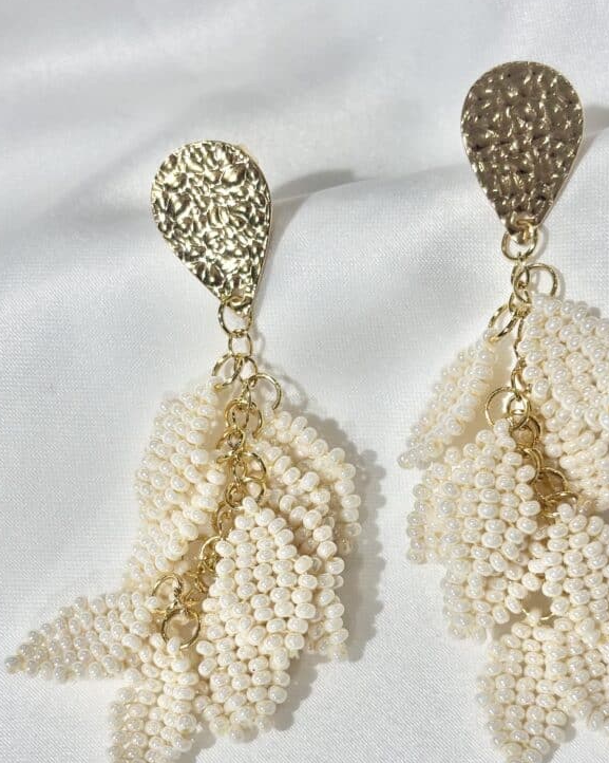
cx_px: 359
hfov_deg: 21.2
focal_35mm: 72
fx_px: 1623
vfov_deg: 26.2
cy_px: 527
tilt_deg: -65.0
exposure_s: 1/290
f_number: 1.6
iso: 32
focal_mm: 5.96
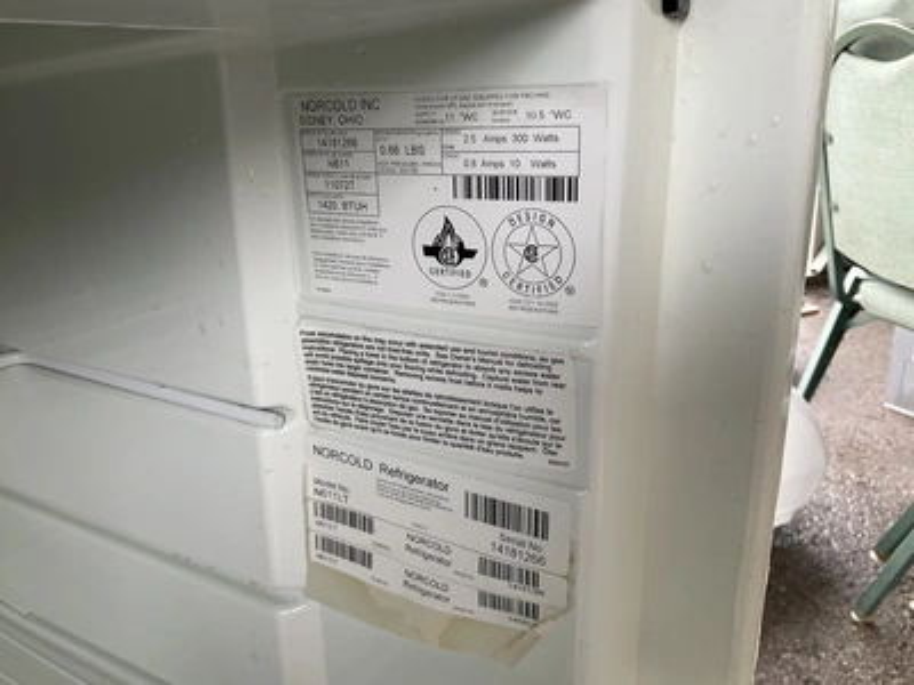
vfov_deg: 48.2
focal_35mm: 29
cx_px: 457
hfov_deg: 61.7
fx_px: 766
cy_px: 342
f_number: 1.8
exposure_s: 1/122
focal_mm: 3
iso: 50
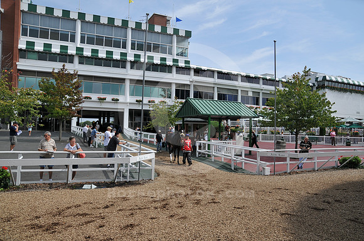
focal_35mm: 26
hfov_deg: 70.5
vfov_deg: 50.3
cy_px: 120
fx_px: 257
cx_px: 182
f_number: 4.5
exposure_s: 1/2500
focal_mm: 17
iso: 200
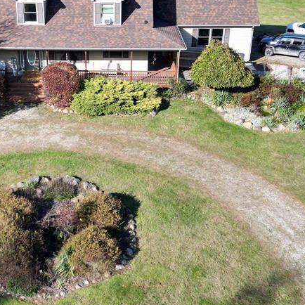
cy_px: 94
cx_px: 94
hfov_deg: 33.6
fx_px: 498
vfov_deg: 33.6
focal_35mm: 50
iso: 110
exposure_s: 1/50
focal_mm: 6.72
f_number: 1.7
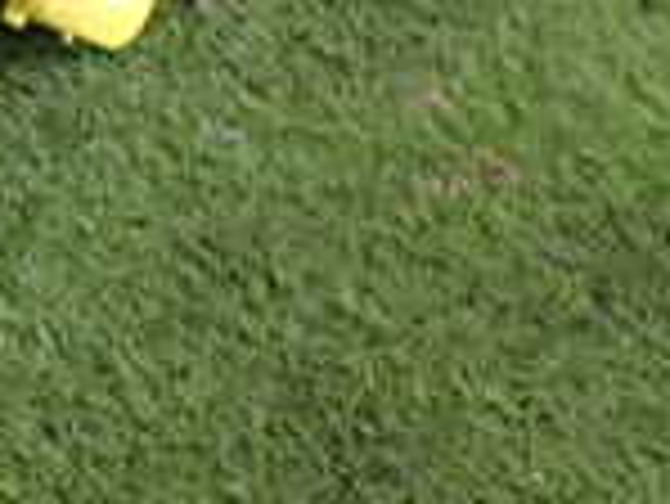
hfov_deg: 15.3
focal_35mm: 121
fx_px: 2344
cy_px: -320
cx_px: -270
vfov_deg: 11.6
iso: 800
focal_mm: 5.4
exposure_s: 1/100
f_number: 2.3
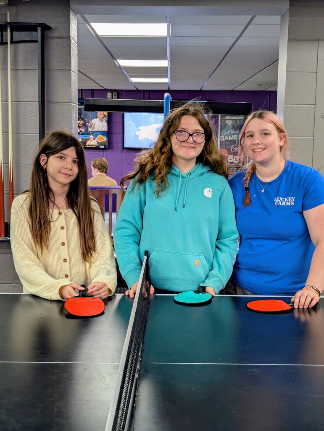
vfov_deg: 39.6
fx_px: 598
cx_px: 162
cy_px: 216
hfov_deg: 30.3
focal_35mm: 48
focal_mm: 6.81
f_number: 1.85
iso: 160
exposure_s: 1/120
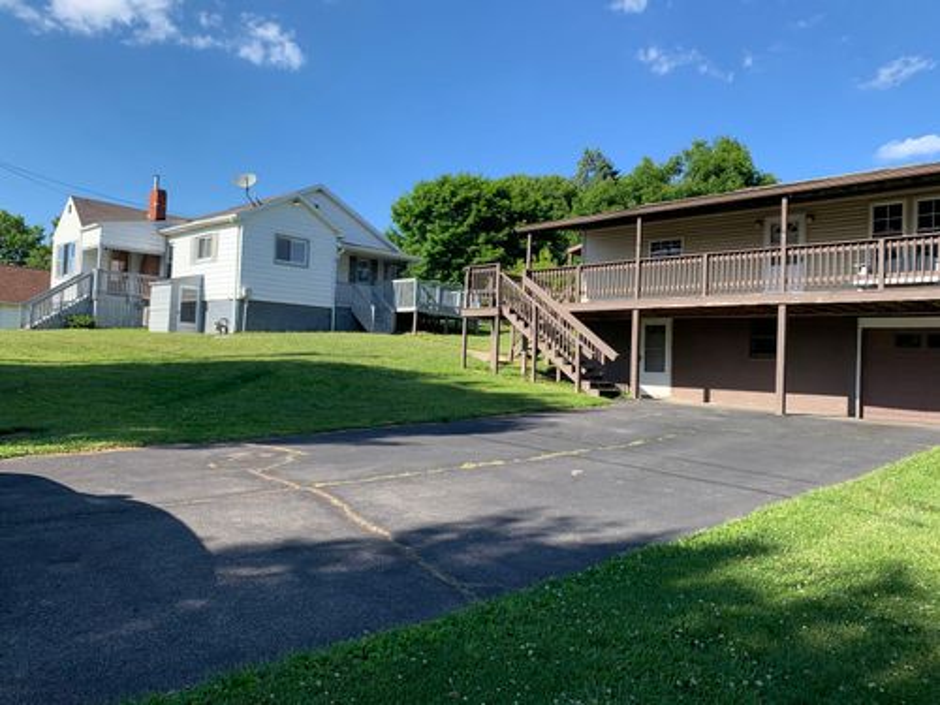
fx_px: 706
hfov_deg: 67.3
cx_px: 470
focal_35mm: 26
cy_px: 352
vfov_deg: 53.1
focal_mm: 4.25
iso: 25
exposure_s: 1/1032
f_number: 1.8
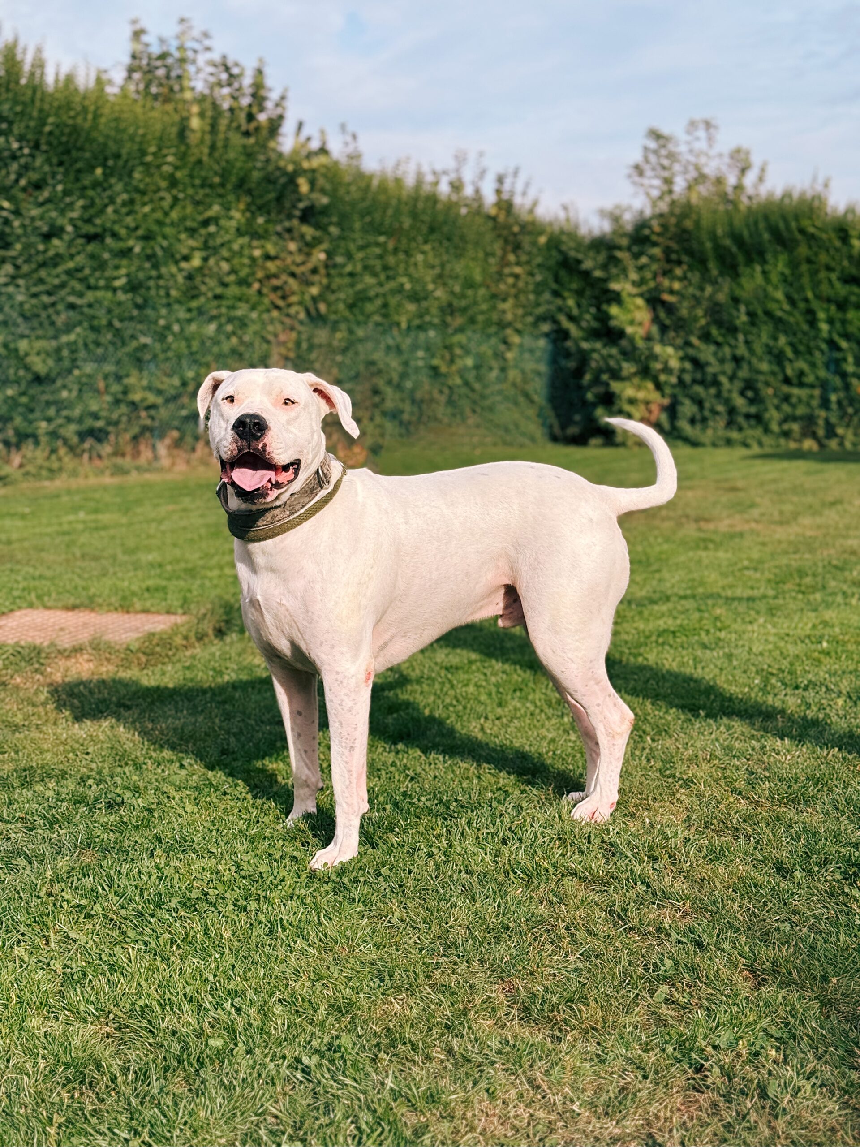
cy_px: 574
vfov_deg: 39.7
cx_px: 430
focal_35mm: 48
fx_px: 1590
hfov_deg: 30.3
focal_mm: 6.76
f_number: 1.78
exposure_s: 1/5848
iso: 64
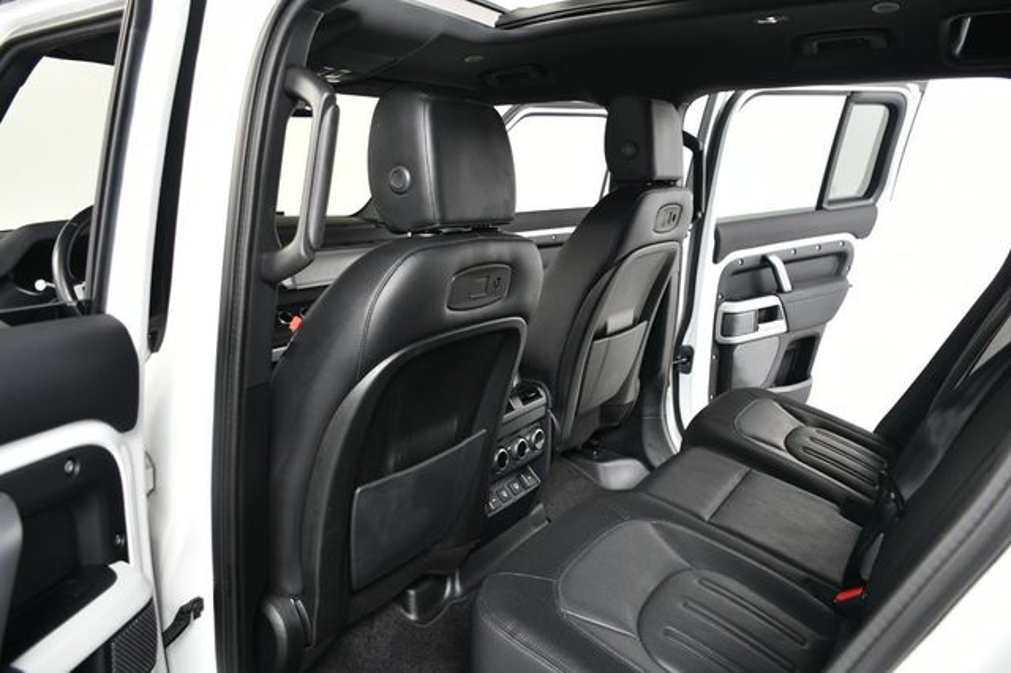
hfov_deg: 67.4
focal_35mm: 27
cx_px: 506
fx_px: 758
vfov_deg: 47.9
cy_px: 336
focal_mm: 18
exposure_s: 1/160
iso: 100
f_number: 4
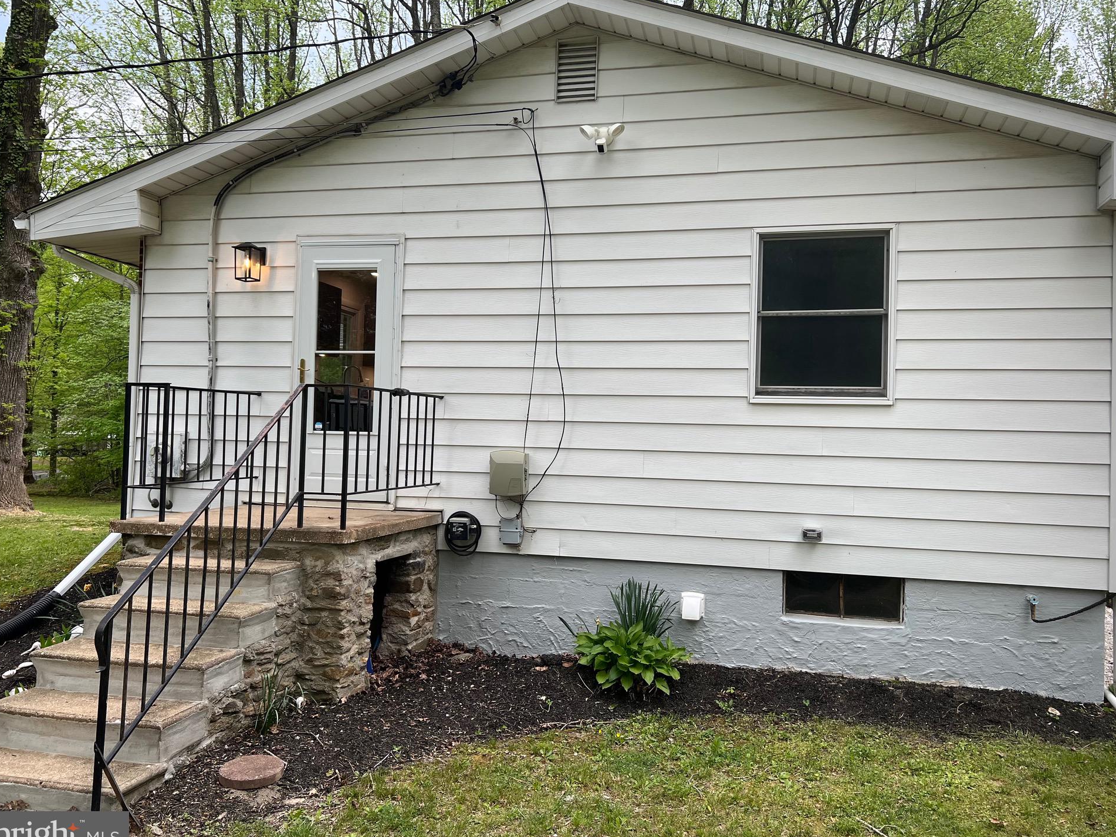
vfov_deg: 49.7
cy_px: 409
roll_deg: -0.9
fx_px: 903
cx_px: 583
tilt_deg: +1.4
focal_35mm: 28
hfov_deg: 63.4
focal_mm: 5.7
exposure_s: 1/497
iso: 50
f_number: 1.5
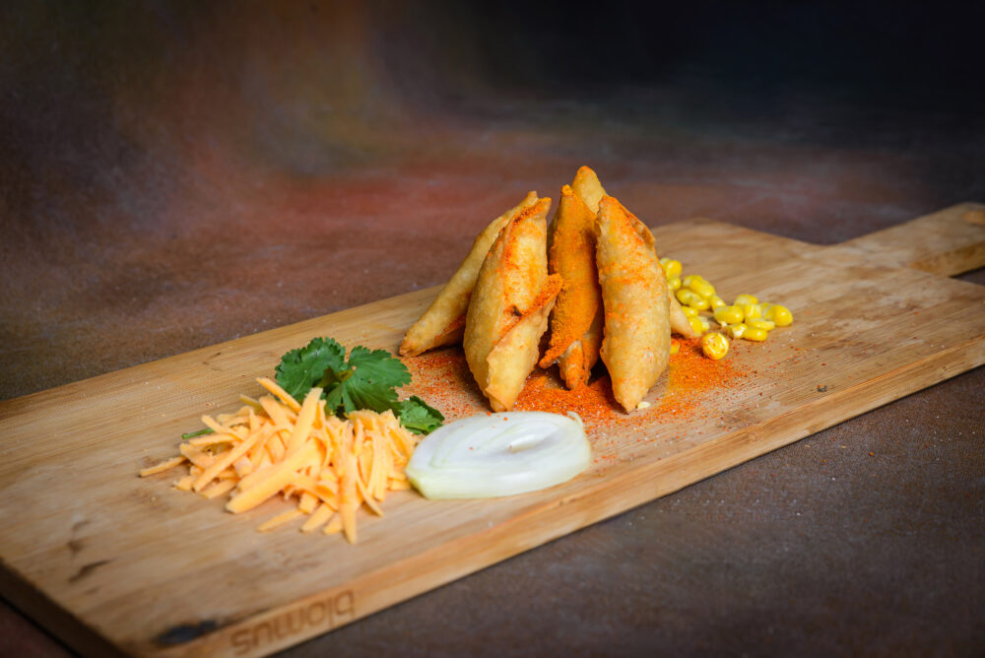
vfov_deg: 19.5
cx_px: 492
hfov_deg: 28.8
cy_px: 329
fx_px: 1916
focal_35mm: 70
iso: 320
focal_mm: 70
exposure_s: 1/60
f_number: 11
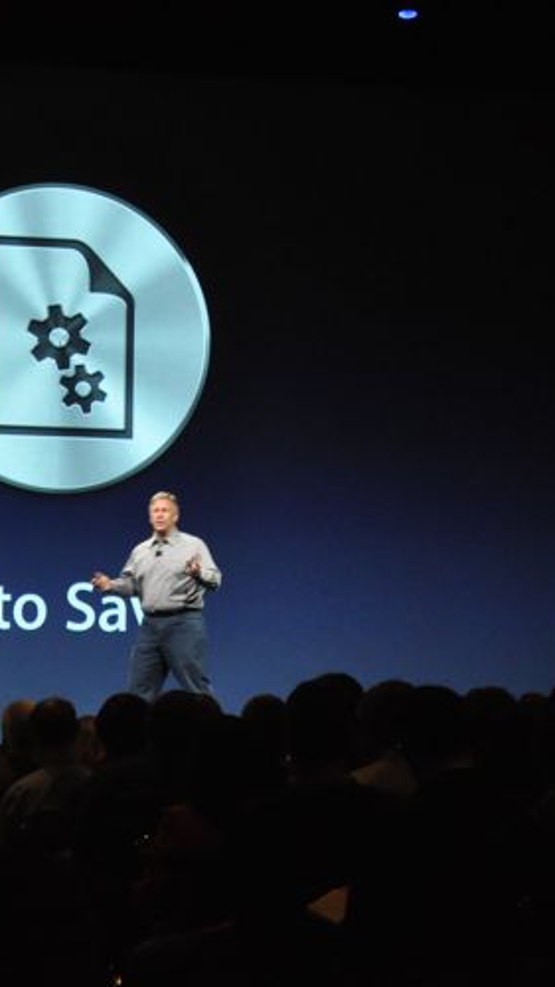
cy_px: 493
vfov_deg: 17.3
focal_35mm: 124
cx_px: 130
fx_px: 3246
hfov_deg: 9.8
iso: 1600
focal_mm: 52
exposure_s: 1/60
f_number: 5
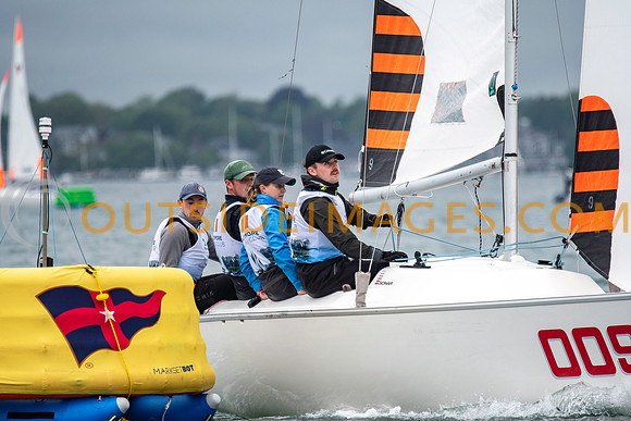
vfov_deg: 3.1
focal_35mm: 450
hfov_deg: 4.6
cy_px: 210
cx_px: 316
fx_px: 7889
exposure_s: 1/3200
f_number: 4
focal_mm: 300
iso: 250
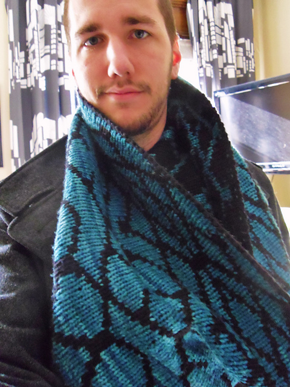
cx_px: 145
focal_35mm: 31
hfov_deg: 45.4
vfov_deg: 58.4
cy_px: 194
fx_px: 346
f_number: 3.3
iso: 800
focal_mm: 5.6
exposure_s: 1/18
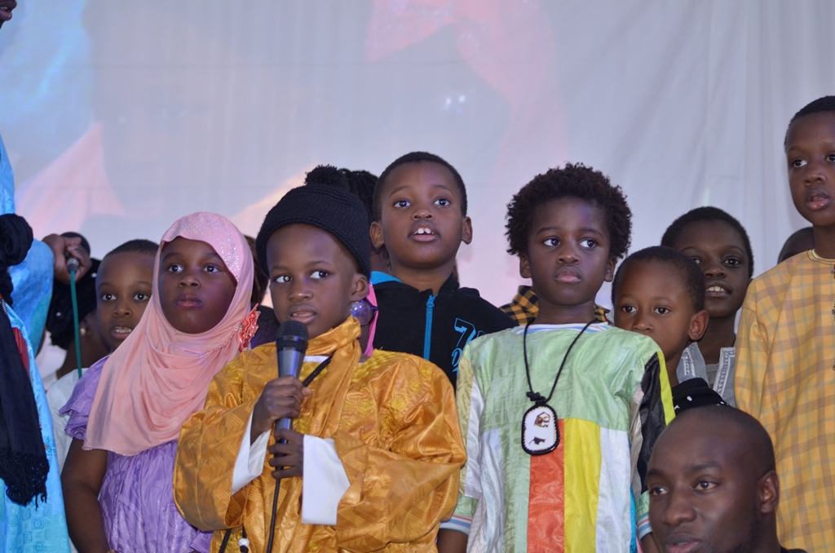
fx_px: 2430
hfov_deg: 19.5
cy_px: 276
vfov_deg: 13.0
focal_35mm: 105
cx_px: 418
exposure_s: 1/50
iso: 640
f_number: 4
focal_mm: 70
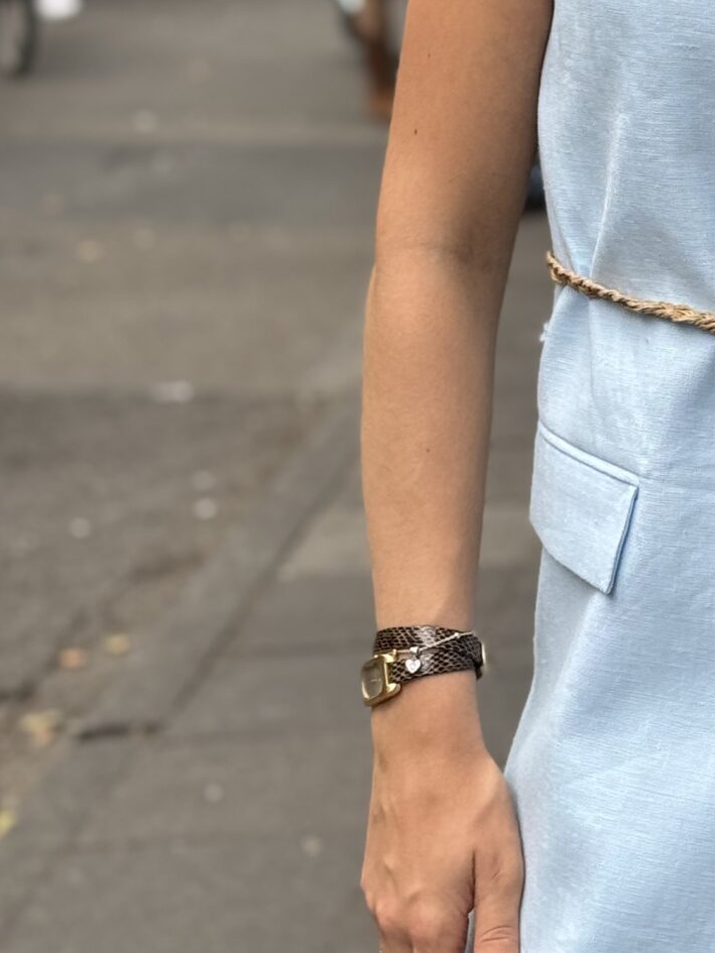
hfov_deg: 11.3
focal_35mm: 130
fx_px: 3579
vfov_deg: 15.0
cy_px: 55
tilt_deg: -4.6
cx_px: 757
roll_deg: +0.4
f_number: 1.78
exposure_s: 1/633
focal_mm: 6.76
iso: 64
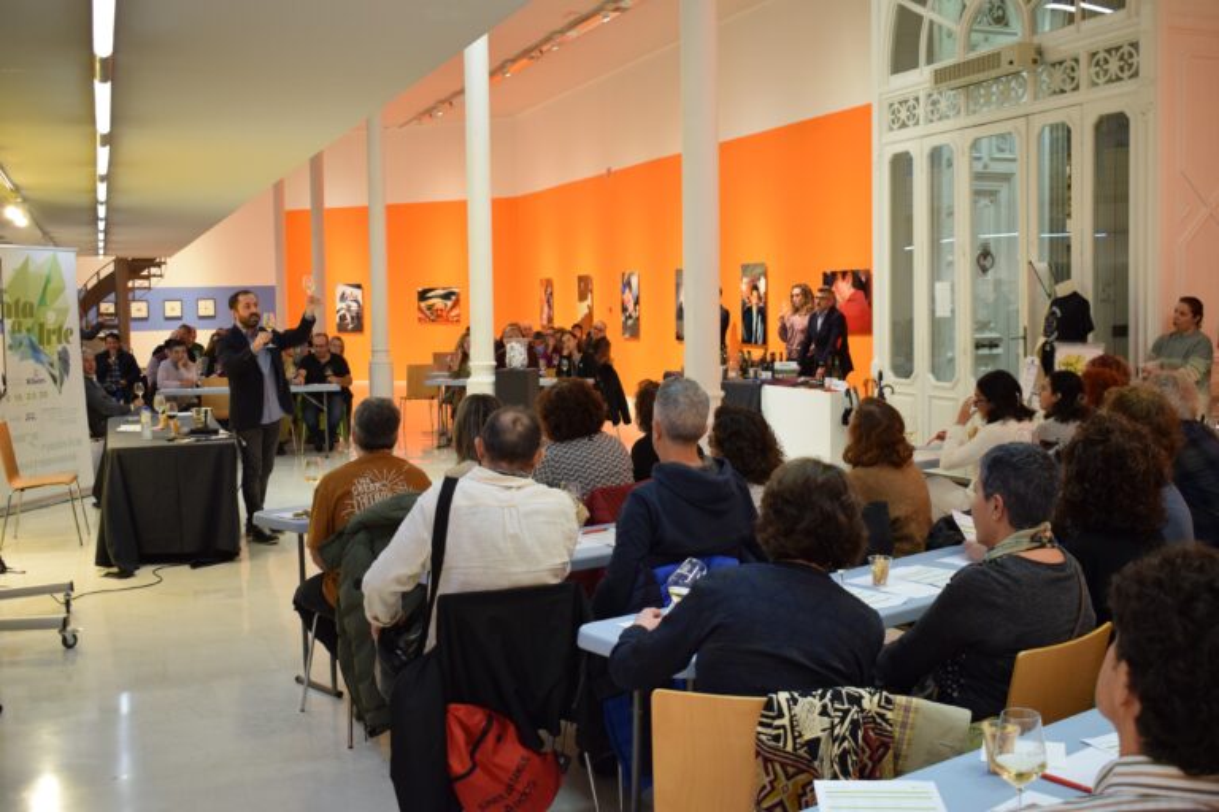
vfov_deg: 34.2
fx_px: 1320
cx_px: 610
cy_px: 406
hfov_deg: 49.6
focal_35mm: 39
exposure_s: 1/60
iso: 1250
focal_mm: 26
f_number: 4
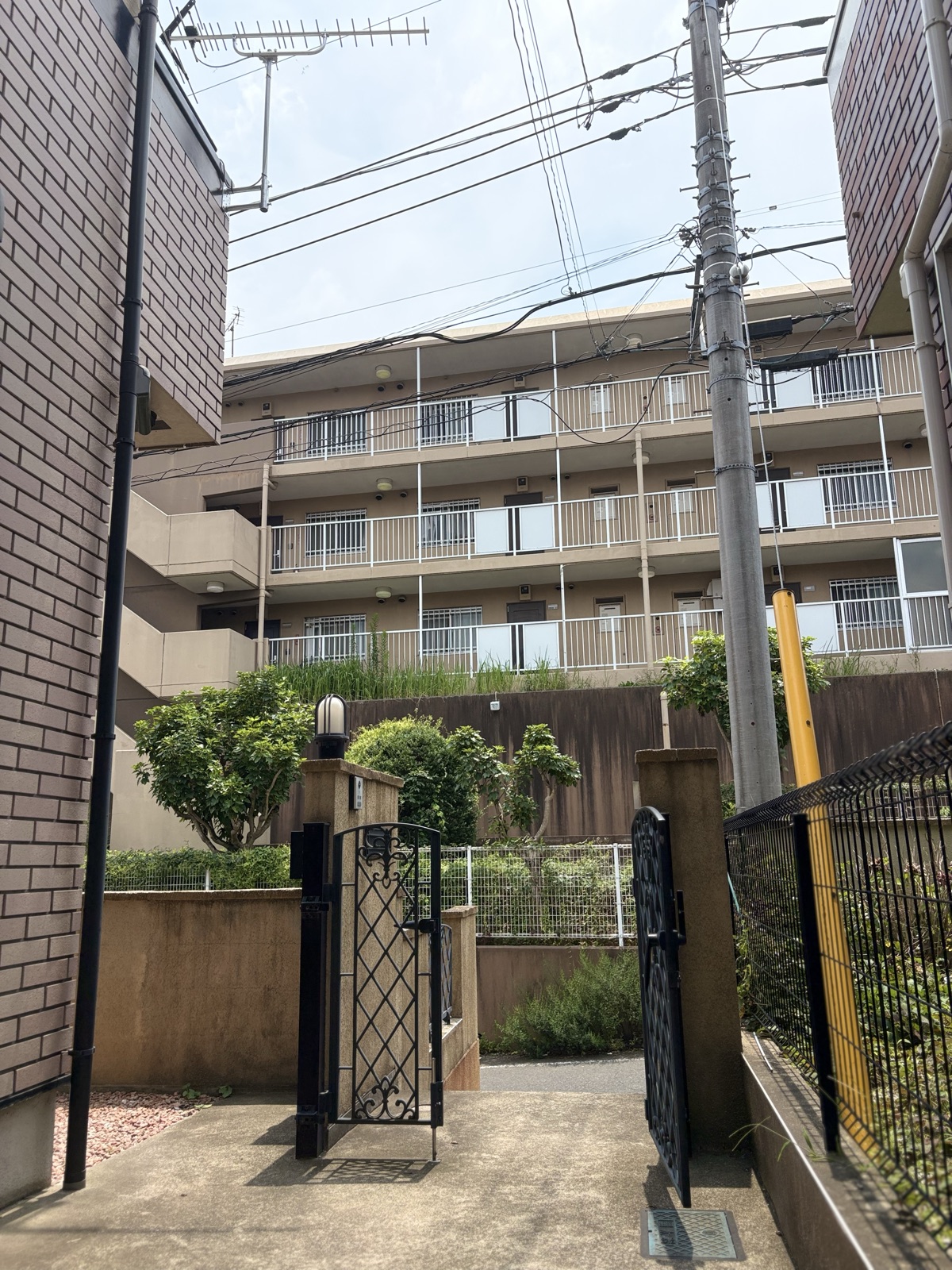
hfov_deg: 53.1
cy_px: 635
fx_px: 953
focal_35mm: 26
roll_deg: +1.8
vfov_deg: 67.3
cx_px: 476
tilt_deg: +12.8
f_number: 1.6
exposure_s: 1/6993
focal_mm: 5.96
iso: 64
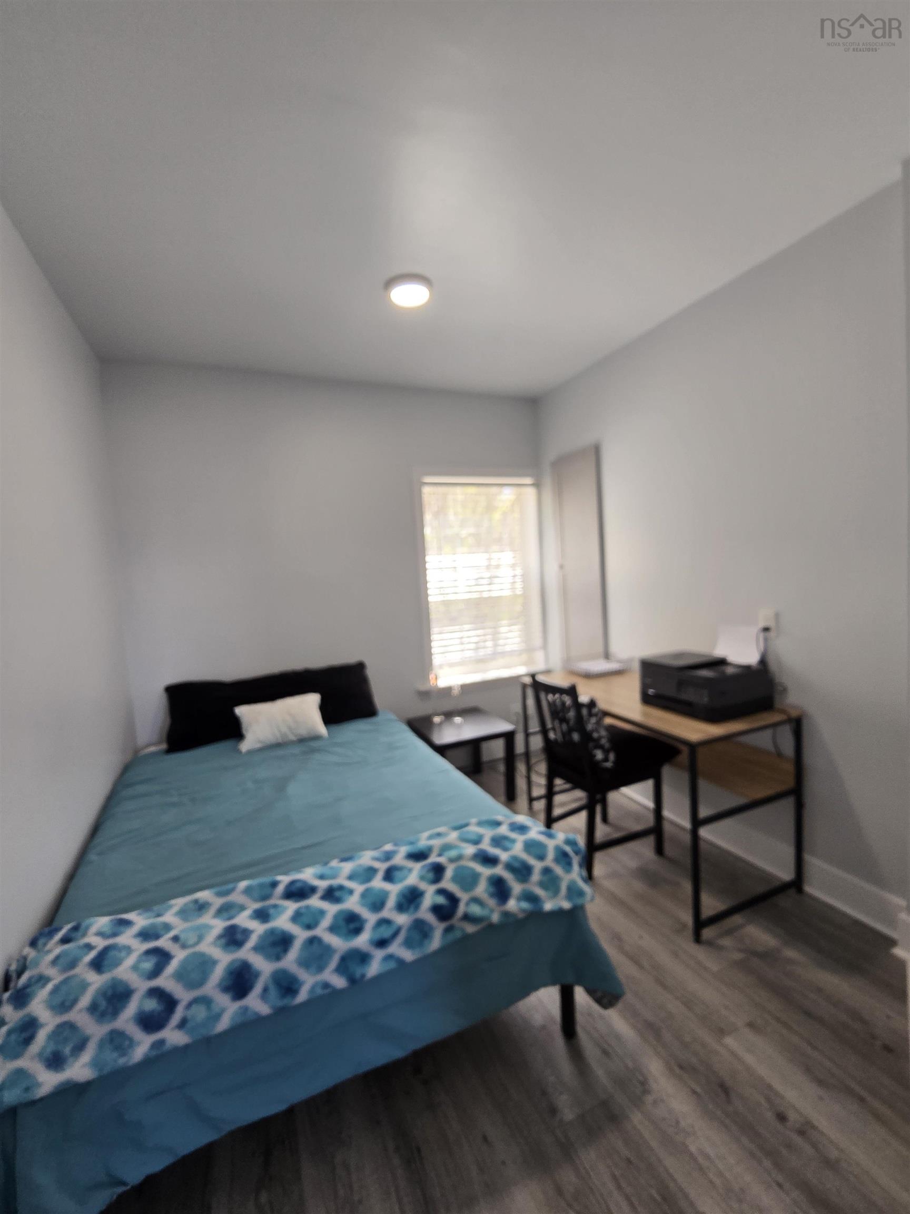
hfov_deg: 89.9
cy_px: 607
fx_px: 456
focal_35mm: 13
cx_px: 455
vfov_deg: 106.2
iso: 80
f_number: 2.2
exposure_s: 1/60
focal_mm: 2.2
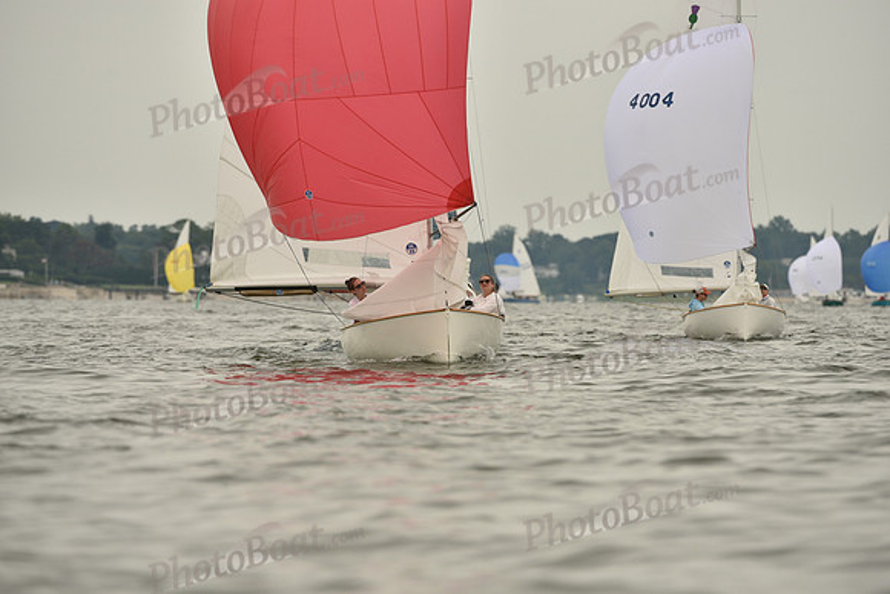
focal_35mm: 360
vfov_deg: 3.8
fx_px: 8902
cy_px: 297
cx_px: 445
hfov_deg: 5.7
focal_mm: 360
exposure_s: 1/1250
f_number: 7.1
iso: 320
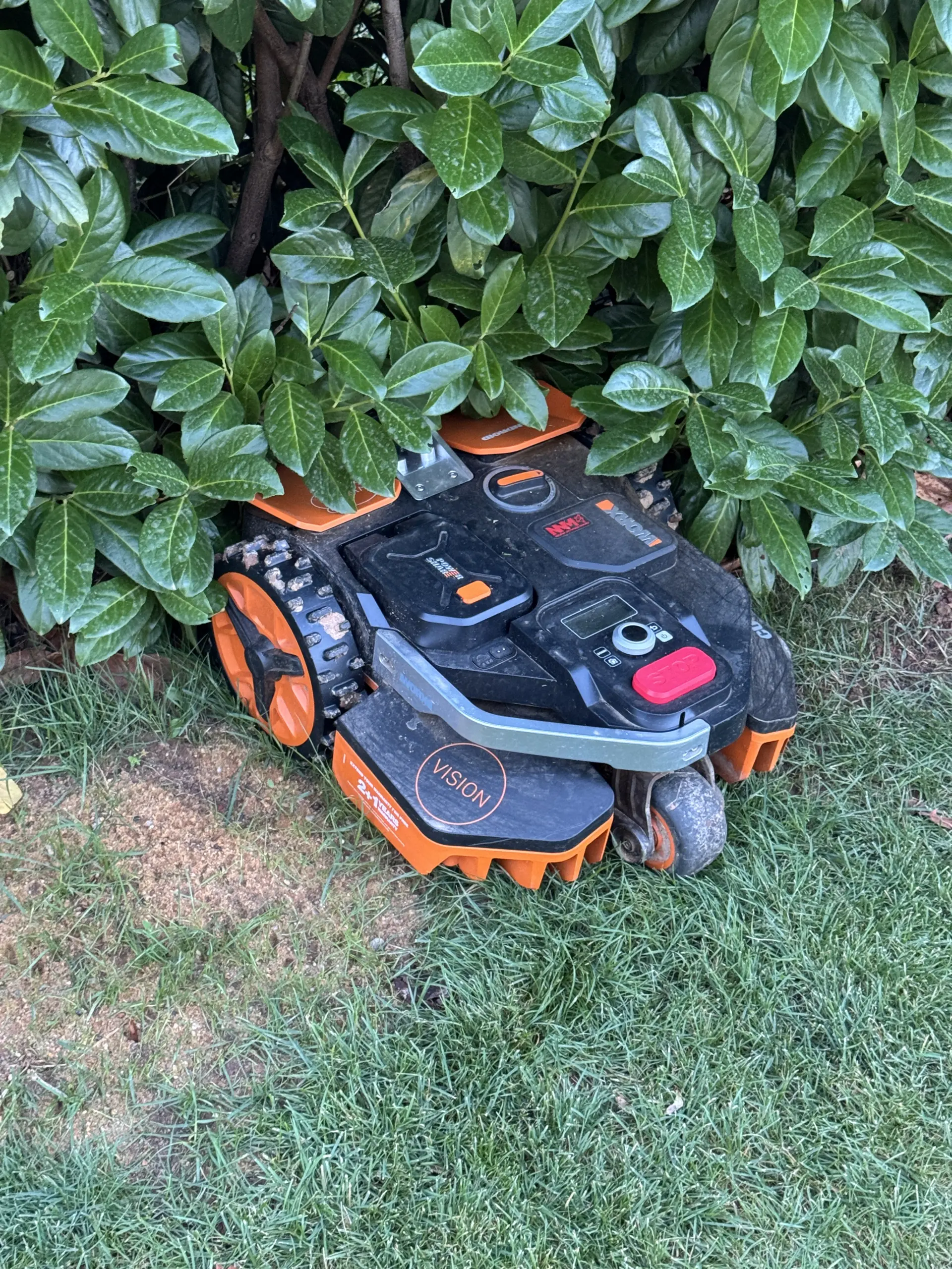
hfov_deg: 30.3
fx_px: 1760
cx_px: 476
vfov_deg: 39.7
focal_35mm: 48
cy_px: 634
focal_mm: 6.76
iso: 500
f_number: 1.78
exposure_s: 1/40
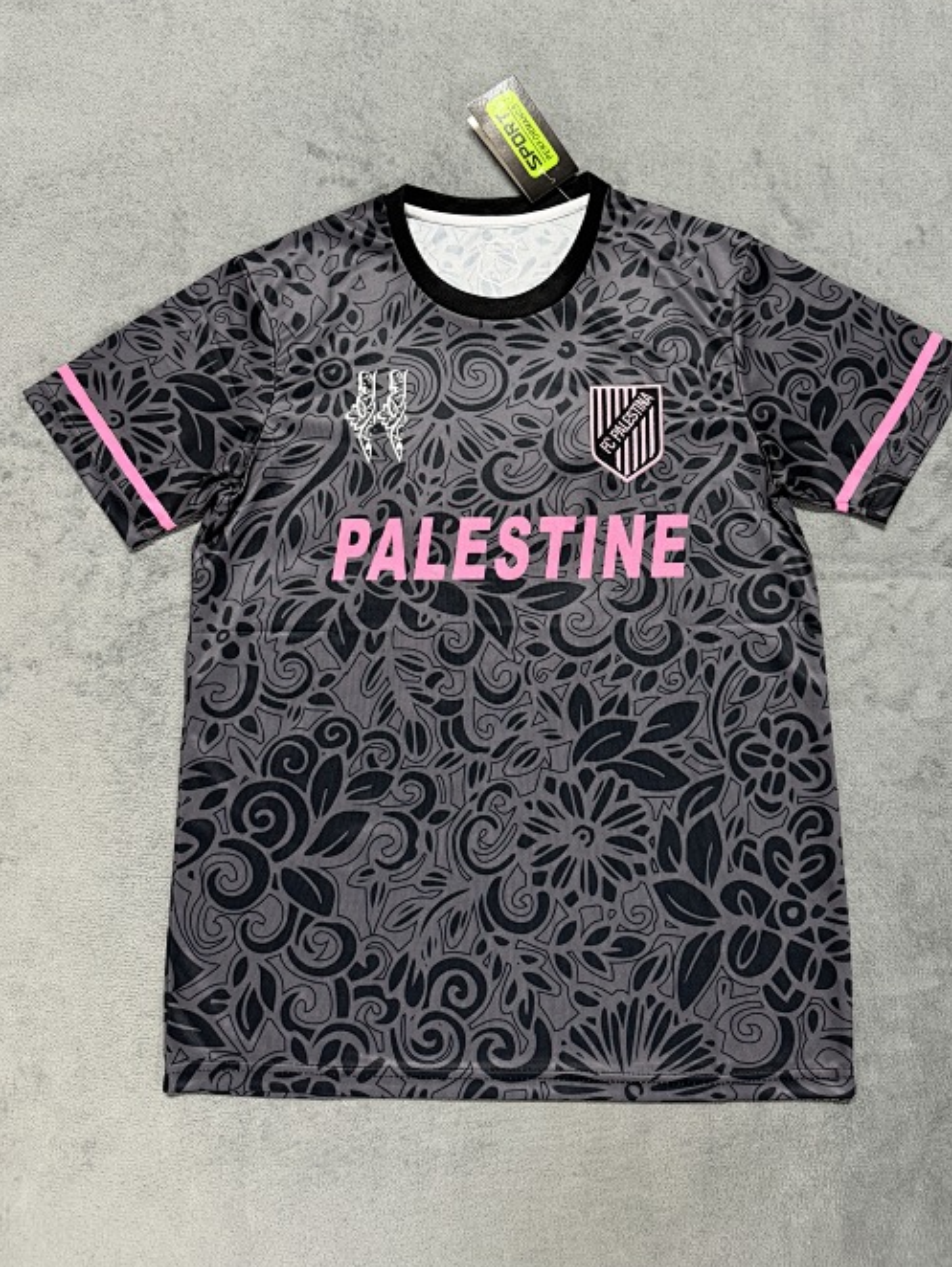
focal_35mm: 29
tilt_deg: -79.1
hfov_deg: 48.2
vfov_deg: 61.3
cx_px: 496
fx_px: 1063
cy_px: 524
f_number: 1.78
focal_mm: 6.76
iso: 320
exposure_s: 1/50
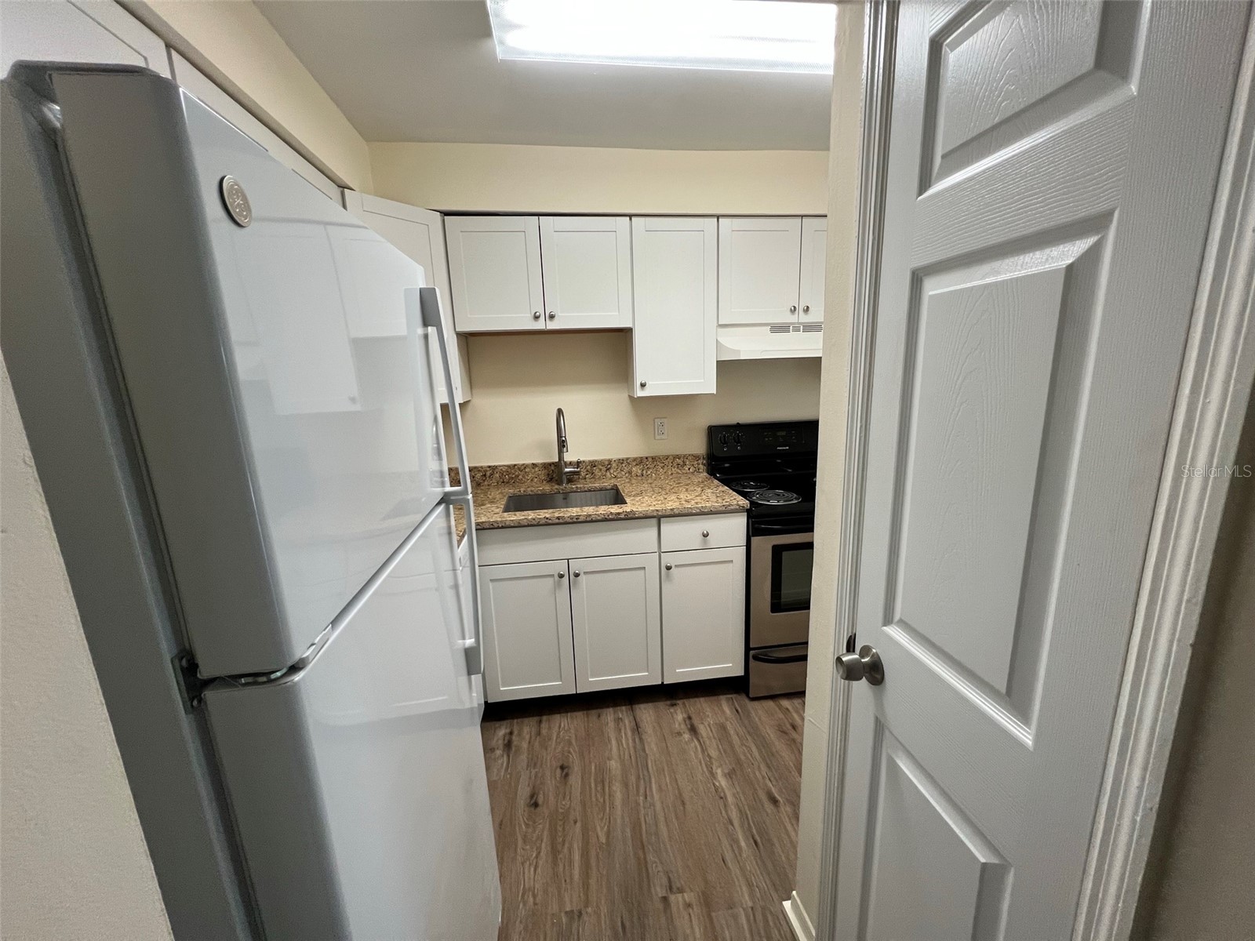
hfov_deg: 106.2
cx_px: 628
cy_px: 470
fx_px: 471
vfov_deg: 89.9
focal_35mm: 13
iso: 160
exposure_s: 1/120
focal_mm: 1.57
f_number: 1.8
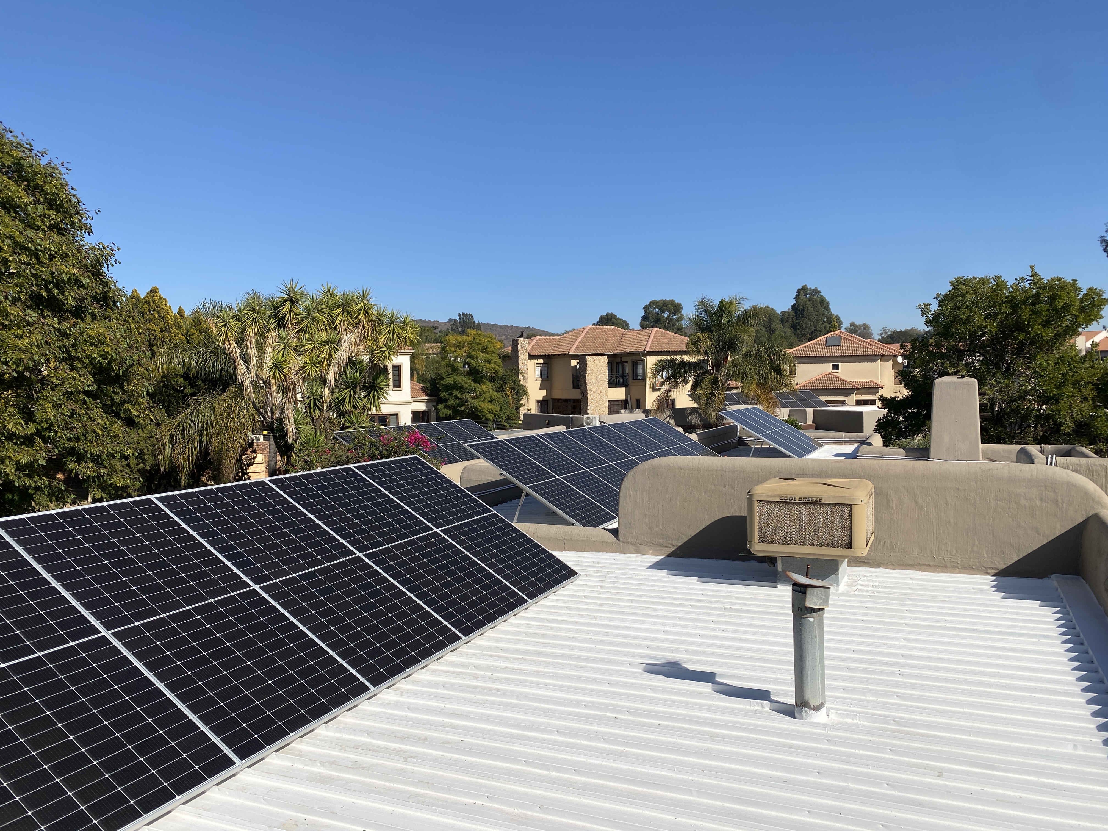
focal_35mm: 26
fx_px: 832
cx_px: 554
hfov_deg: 67.3
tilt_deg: +0.6
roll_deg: +1.0
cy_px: 416
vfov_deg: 53.1
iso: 32
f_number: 1.8
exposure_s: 1/4115
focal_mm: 4.25
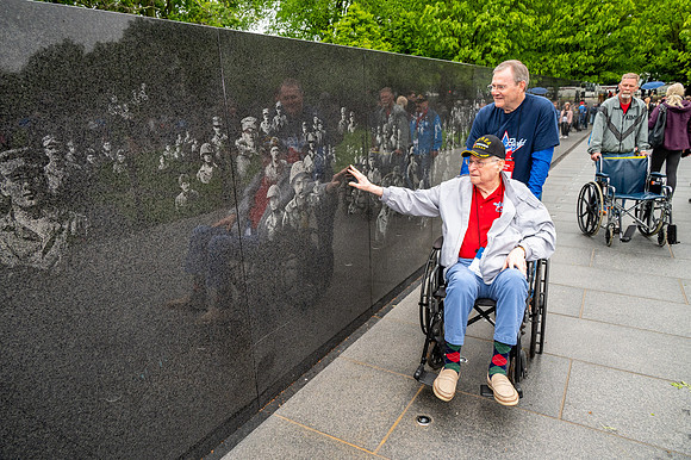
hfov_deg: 73.8
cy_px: 230
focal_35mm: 24
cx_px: 346
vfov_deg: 53.1
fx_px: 460
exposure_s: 1/640
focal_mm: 24
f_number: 8
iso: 2500
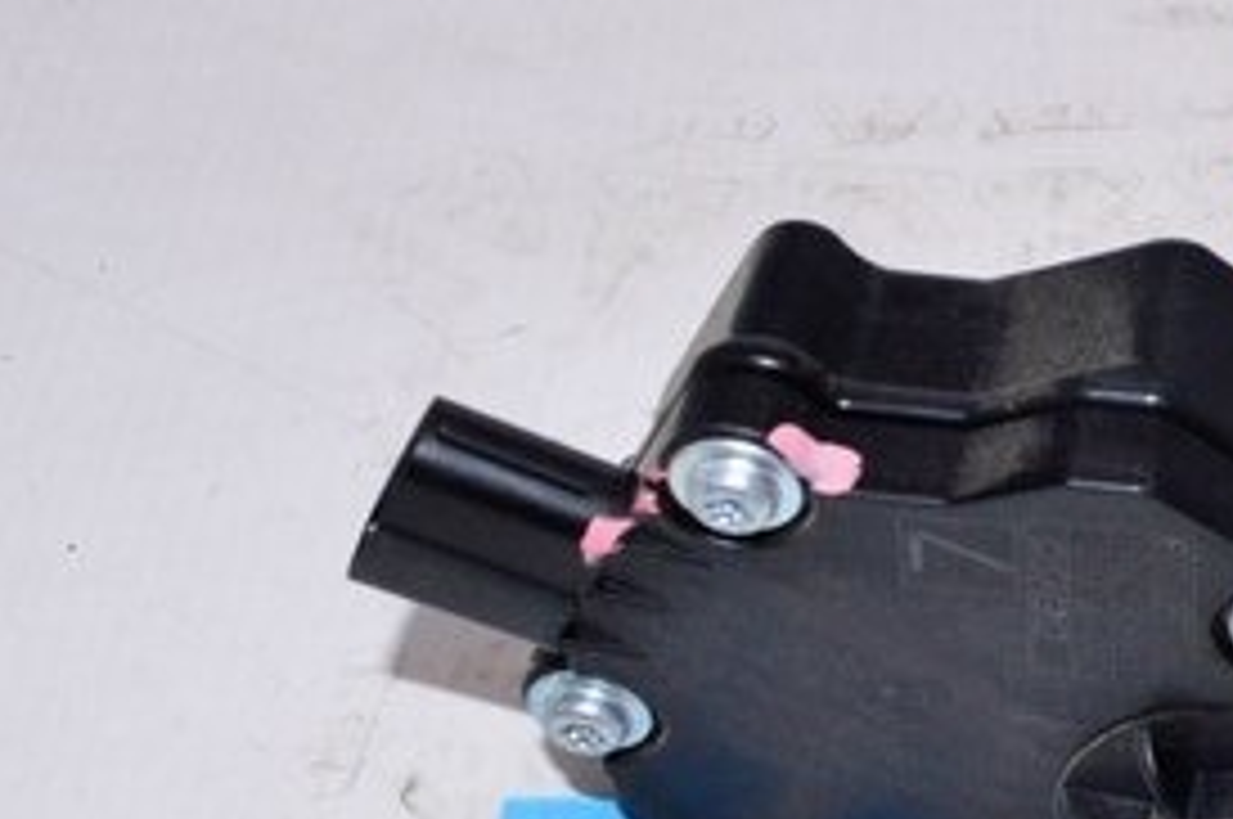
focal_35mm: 101
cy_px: 304
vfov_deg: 13.5
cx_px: 1786
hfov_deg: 18.2
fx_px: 3455
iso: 1600
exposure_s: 1/200
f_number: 8
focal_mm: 18
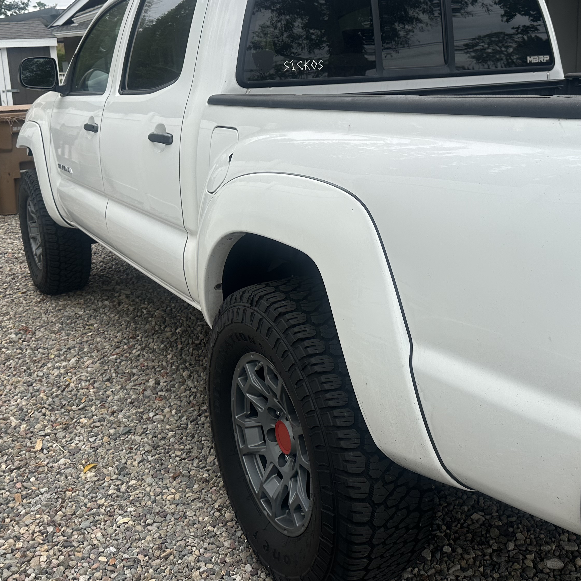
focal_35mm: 38
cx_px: 307
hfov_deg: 43.8
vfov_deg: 43.5
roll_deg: +1.8
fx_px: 722
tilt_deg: -11.3
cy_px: 220
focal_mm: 6.86
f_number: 1.78
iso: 80
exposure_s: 1/1949
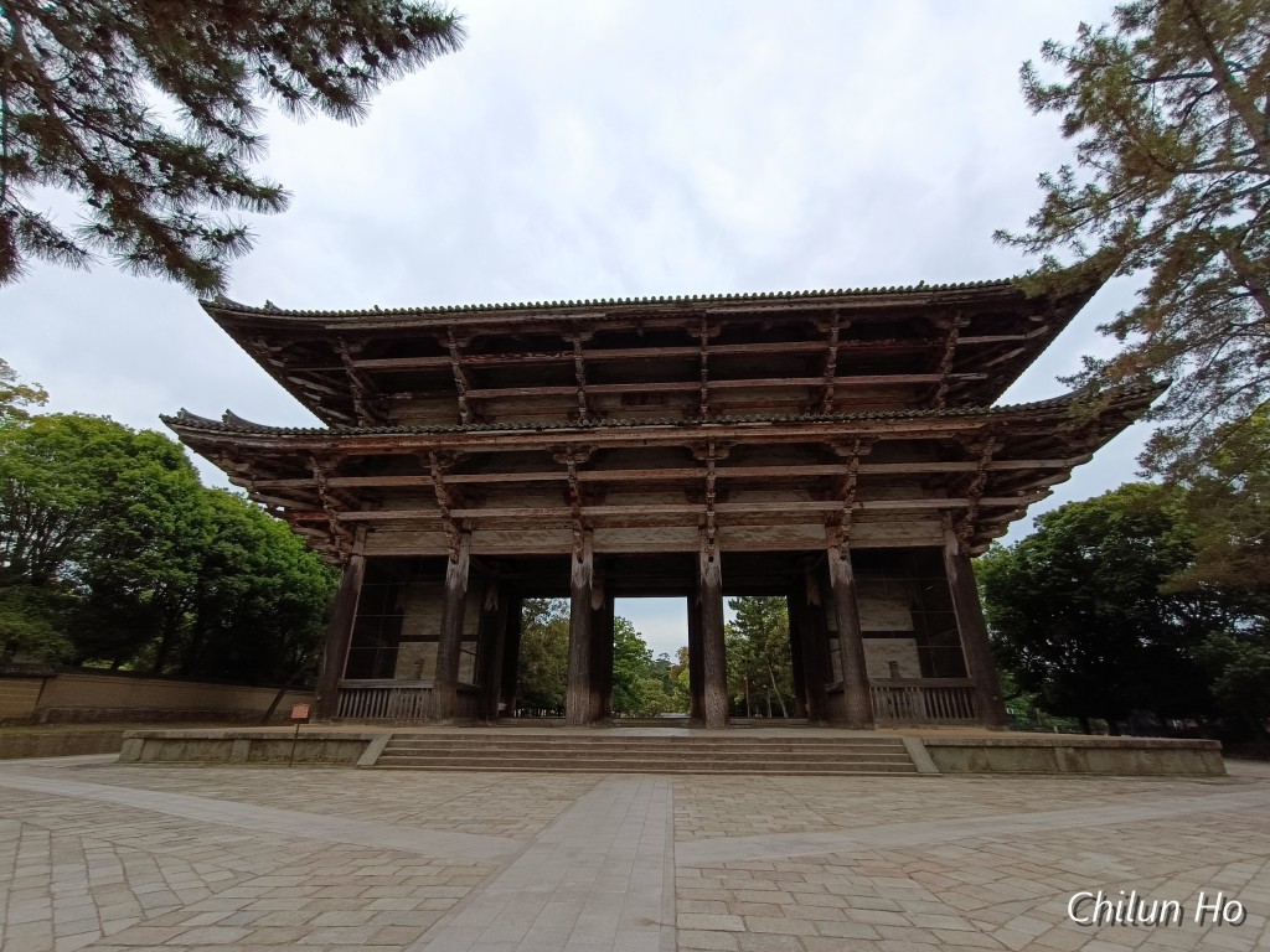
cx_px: 635
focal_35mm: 16
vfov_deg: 78.1
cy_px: 476
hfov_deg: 94.5
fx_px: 587
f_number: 2.2
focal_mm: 1.66
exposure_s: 1/420
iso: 50
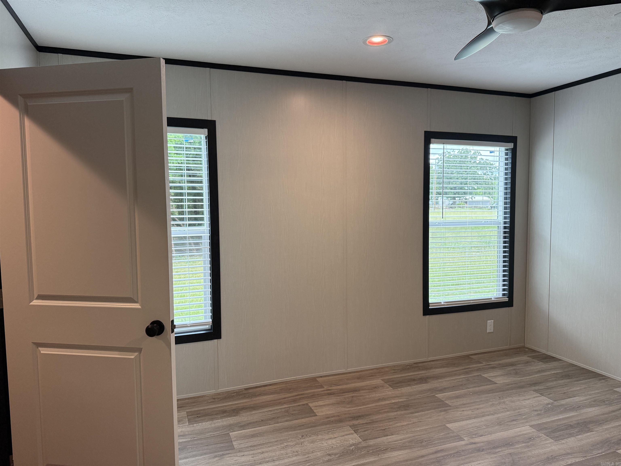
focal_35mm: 24
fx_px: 431
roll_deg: +0.3
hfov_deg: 71.6
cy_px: 233
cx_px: 310
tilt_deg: -4.7
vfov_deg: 56.8
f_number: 1.78
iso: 160
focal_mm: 6.76
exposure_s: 1/228
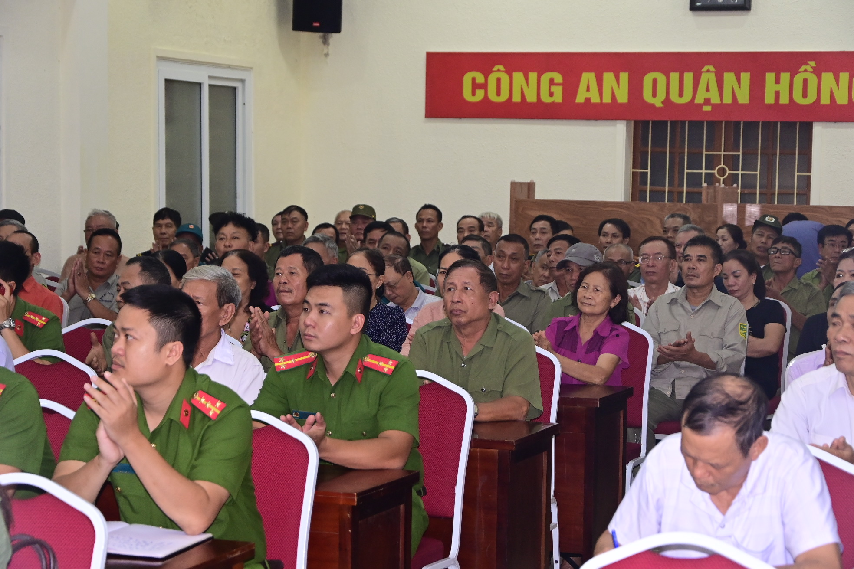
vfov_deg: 15.7
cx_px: 427
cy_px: 284
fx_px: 2064
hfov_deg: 23.4
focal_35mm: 87
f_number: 5
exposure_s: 1/200
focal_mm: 58
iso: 1600
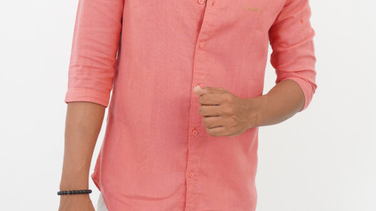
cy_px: 23
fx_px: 825
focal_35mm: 83
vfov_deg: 14.4
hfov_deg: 25.7
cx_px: 188
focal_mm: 35
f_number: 8
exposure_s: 1/100
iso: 200
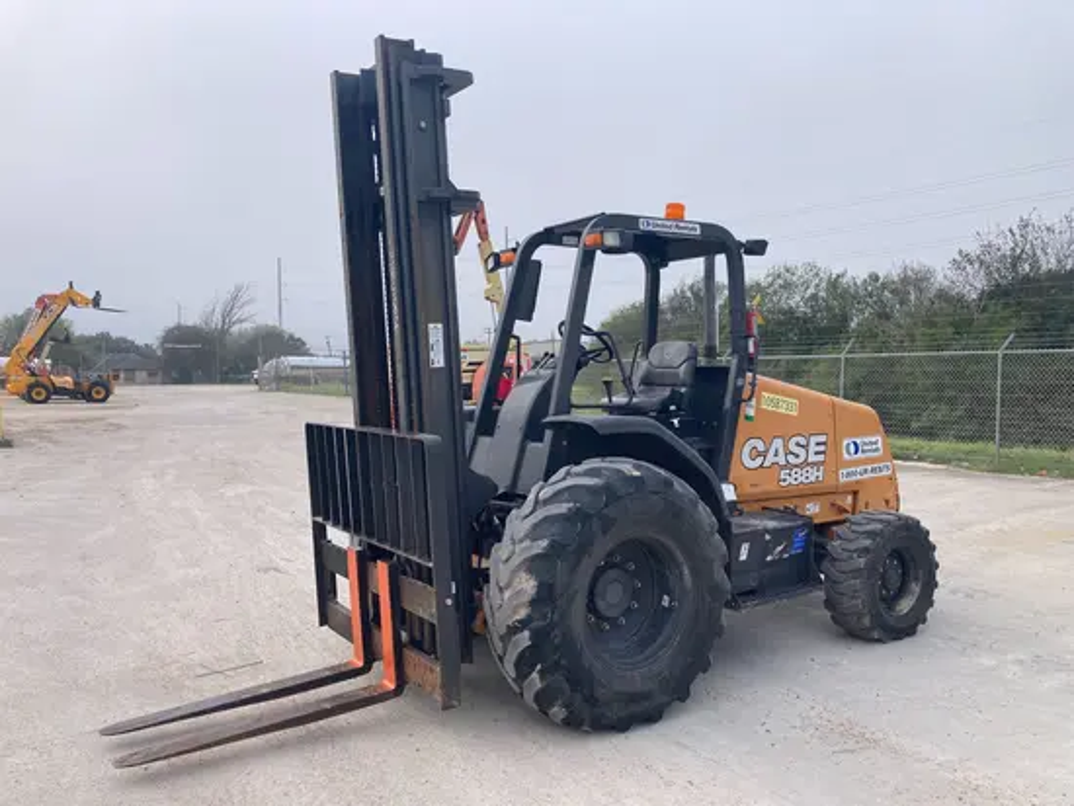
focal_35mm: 28
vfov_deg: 49.8
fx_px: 869
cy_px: 403
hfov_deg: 63.4
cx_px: 537
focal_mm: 3.99
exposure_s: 1/867
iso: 20
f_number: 1.8
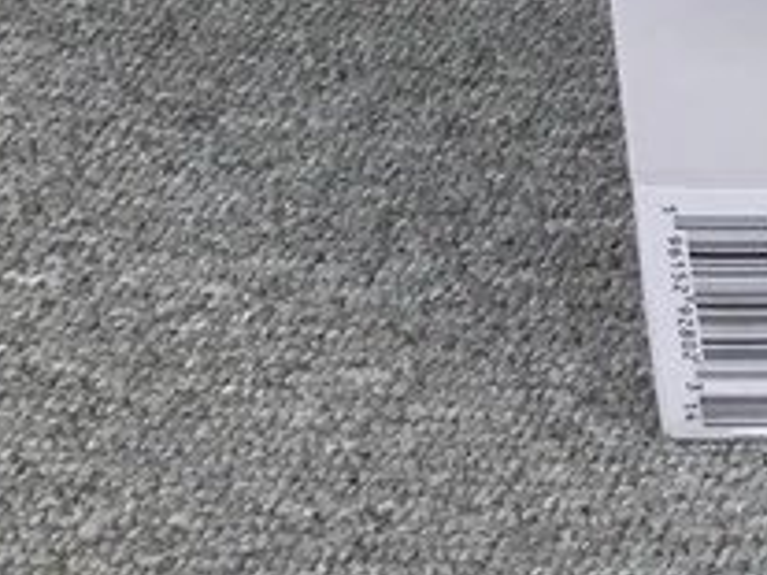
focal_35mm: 135
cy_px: -658
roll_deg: -0.6
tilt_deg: -18.2
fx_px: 2990
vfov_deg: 10.0
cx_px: 1612
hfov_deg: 12.6
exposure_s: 1/270
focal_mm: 3.3
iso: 25
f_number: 2.4
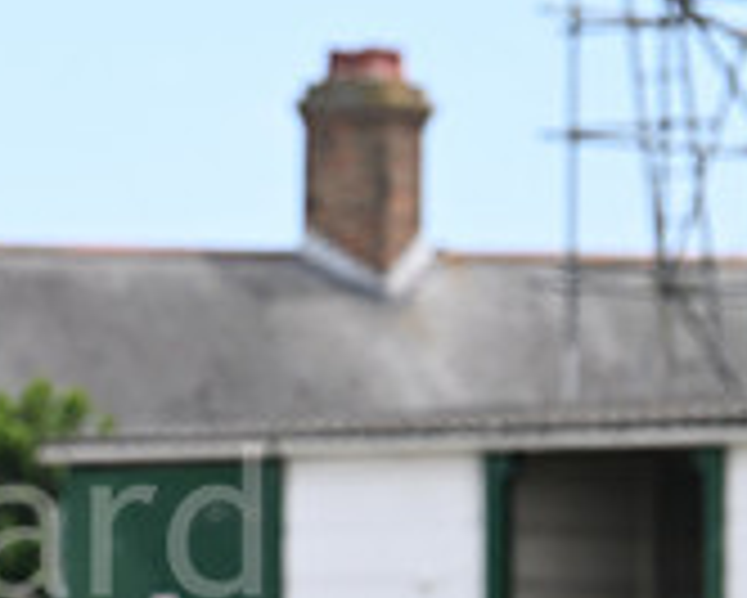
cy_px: 564
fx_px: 10154
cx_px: -310
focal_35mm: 459
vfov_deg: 3.4
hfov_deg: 4.2
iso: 400
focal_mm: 140
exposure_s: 1/1250
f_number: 5.6
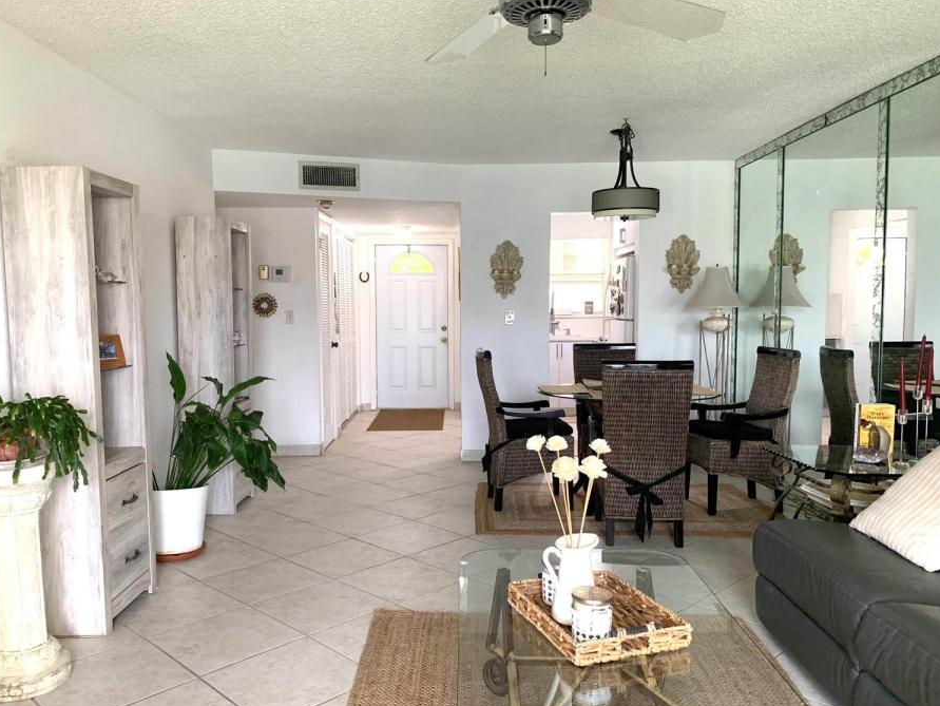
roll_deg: +0.0
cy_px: 365
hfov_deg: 63.4
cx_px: 445
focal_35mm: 28
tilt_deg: -3.9
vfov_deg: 49.8
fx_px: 761
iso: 100
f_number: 1.8
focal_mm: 4.25
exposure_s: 1/72
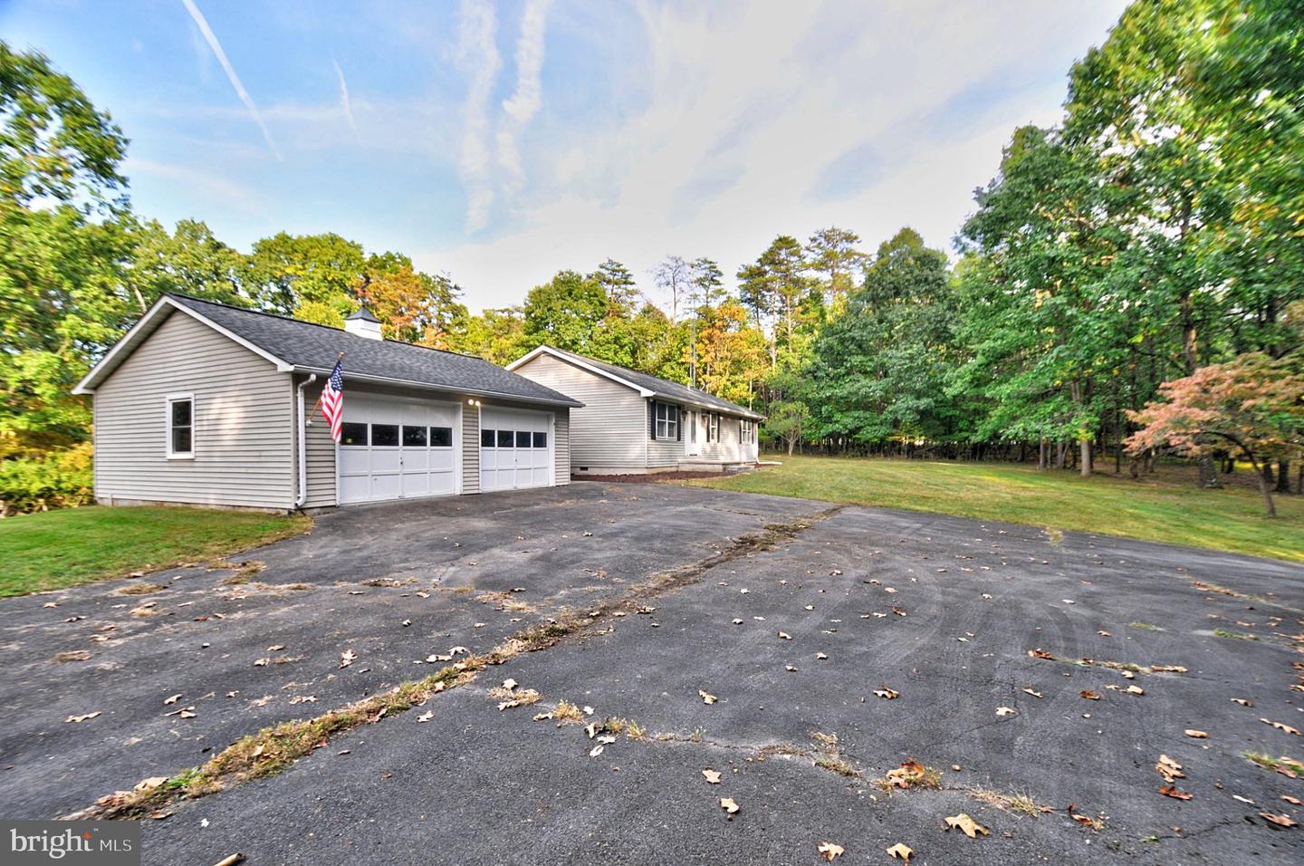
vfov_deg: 77.2
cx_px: 652
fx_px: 543
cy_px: 433
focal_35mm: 15
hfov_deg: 100.5
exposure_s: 1/250
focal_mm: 10
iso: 640
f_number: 6.3
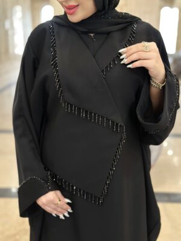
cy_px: 120
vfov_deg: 39.7
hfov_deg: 30.3
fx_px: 335
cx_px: 90
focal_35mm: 48
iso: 250
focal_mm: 6.86
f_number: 1.78
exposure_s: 1/33
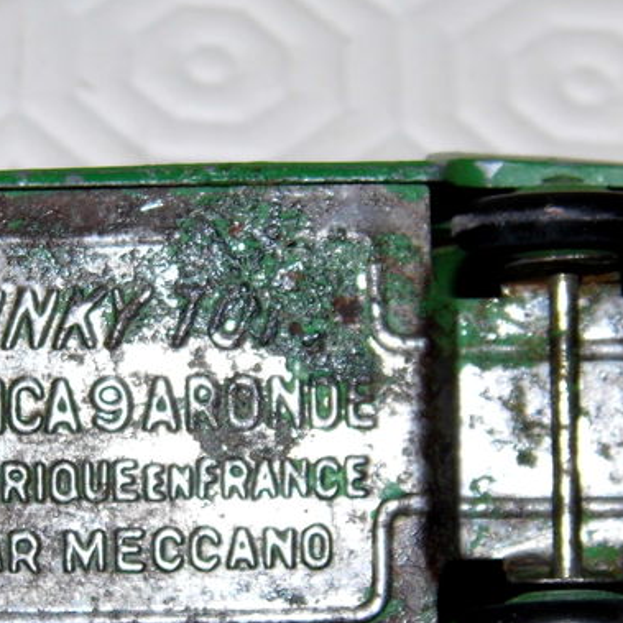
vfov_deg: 7.1
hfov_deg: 7.1
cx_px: 182
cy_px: 388
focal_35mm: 247
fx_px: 5029
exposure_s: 1/60
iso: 100
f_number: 4.5
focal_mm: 19
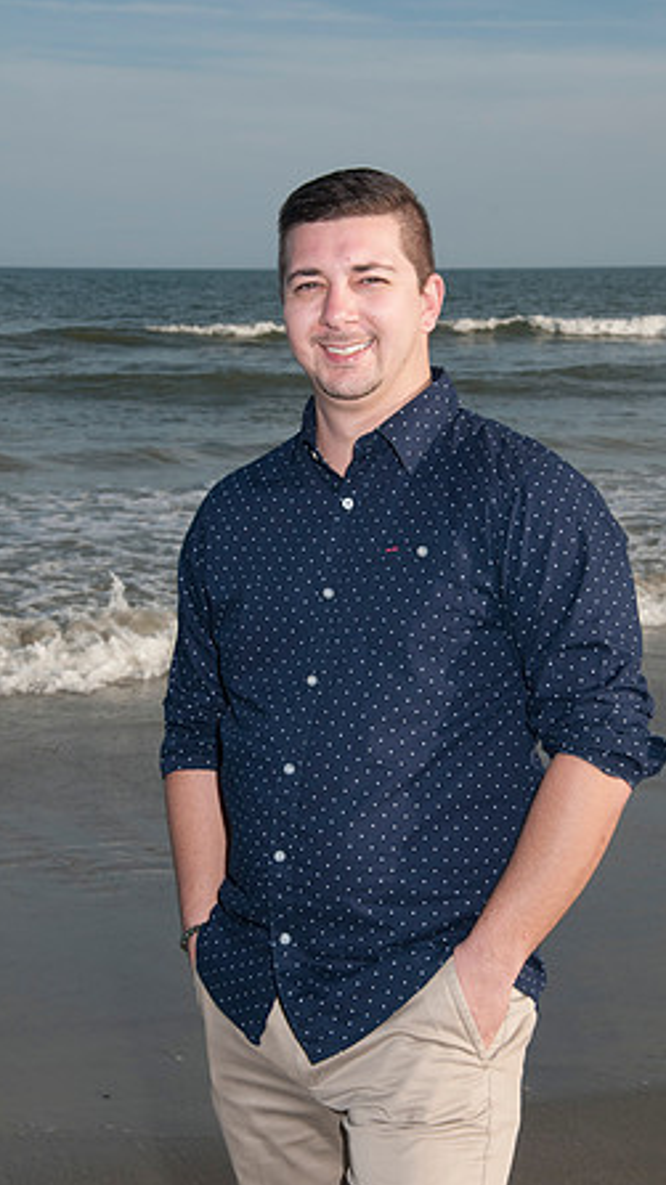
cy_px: 594
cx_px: 344
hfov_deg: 15.3
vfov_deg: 26.9
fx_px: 2483
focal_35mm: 79
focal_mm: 50
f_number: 11
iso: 100
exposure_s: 1/250
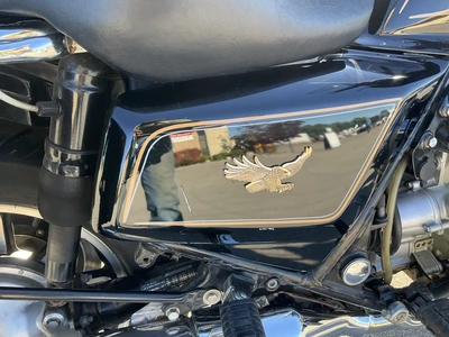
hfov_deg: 61.7
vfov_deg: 48.2
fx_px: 376
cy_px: 168
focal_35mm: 29
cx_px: 224
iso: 32
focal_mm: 3
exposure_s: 1/140
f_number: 1.8
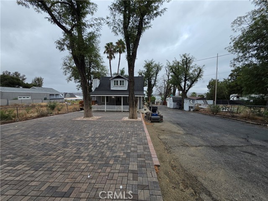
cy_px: 100
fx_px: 101
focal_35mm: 13
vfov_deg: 89.9
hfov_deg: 106.2
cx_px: 134
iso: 40
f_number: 1.9
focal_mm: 2.2
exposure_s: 1/736
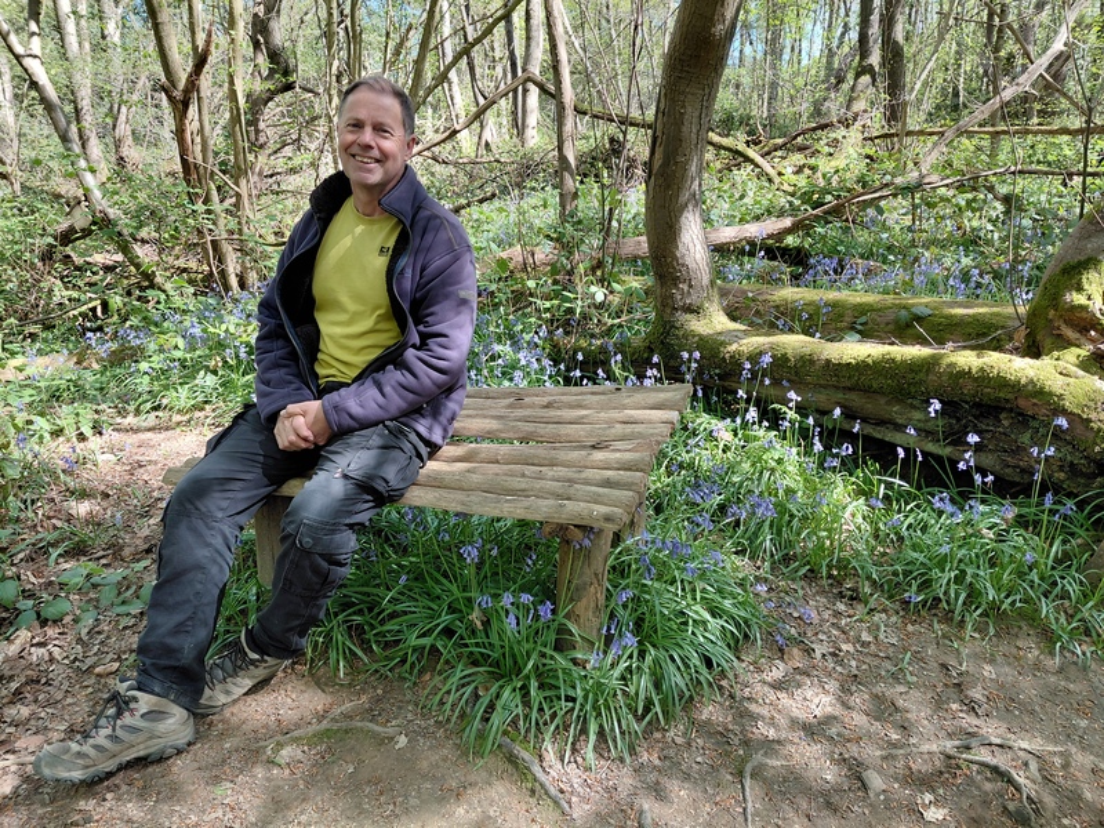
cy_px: 414
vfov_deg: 54.9
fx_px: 797
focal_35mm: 25
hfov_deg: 69.4
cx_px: 552
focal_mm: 4.69
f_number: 1.8
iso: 50
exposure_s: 1/170
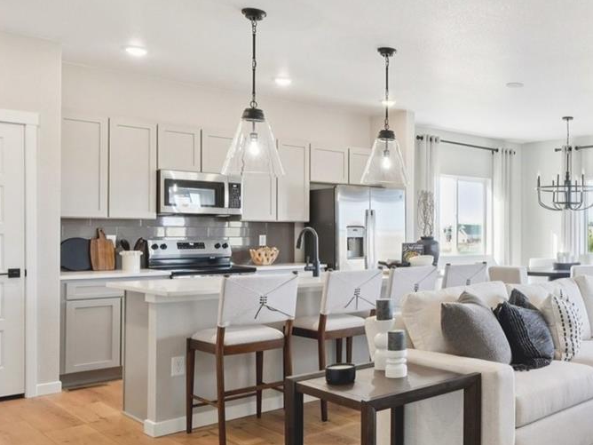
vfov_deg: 40.7
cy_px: 234
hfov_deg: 46.5
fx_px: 600
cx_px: 554
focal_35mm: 35
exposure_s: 1/10
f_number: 8
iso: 800
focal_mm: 10
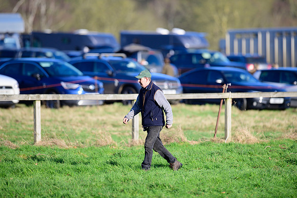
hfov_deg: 5.2
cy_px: 99
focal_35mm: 400
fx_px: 3298
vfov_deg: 3.4
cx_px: 148
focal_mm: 400
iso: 400
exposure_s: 1/2000
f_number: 5
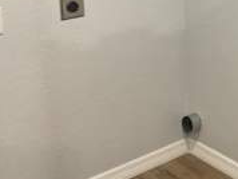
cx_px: 275
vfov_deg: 17.8
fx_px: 537
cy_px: -51
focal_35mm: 78
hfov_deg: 23.2
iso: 100
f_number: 1.8
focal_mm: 3
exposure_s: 1/60
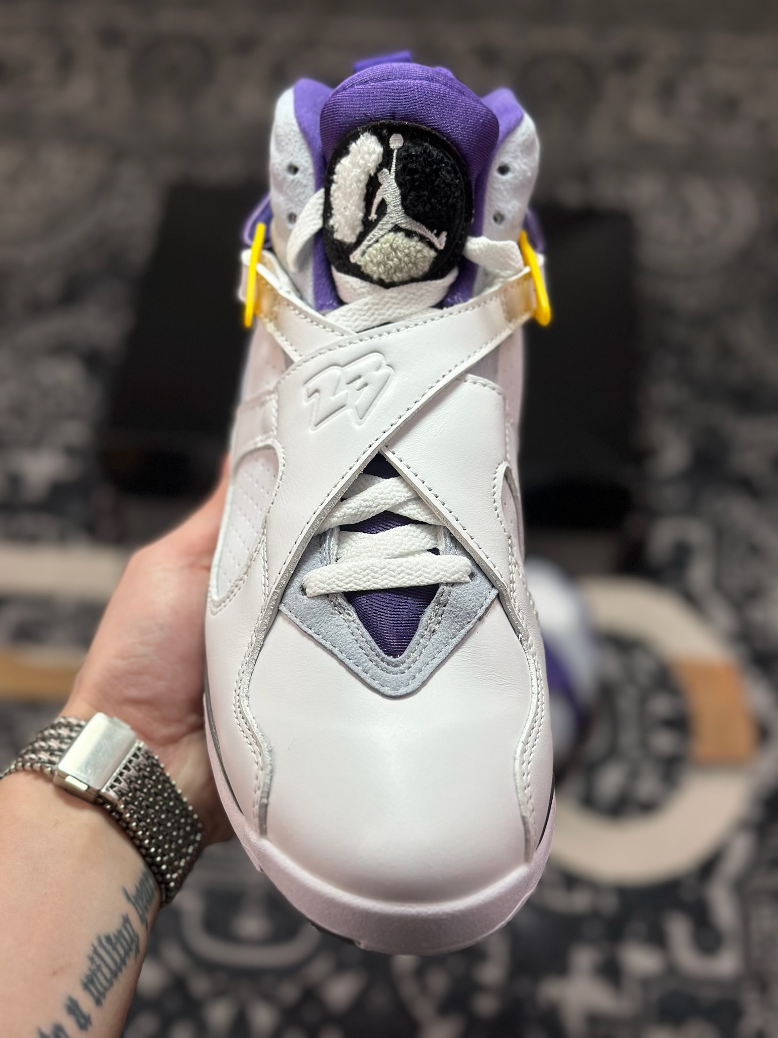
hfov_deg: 30.3
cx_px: 389
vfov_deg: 39.7
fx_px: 1438
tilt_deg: -54.6
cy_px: 519
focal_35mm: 48
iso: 80
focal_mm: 6.86
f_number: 1.78
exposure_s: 1/1590
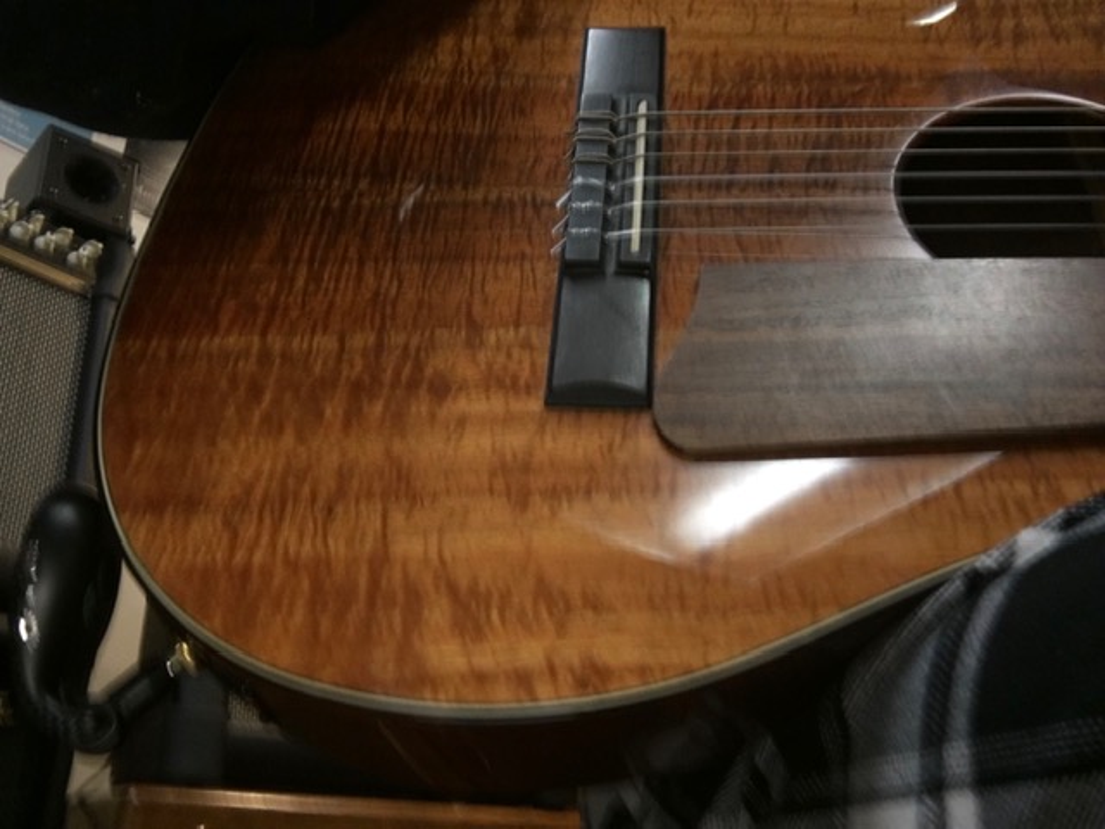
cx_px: 552
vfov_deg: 45.4
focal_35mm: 31
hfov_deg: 58.4
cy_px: 414
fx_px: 990
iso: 64
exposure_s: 1/15
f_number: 2.2
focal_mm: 2.65
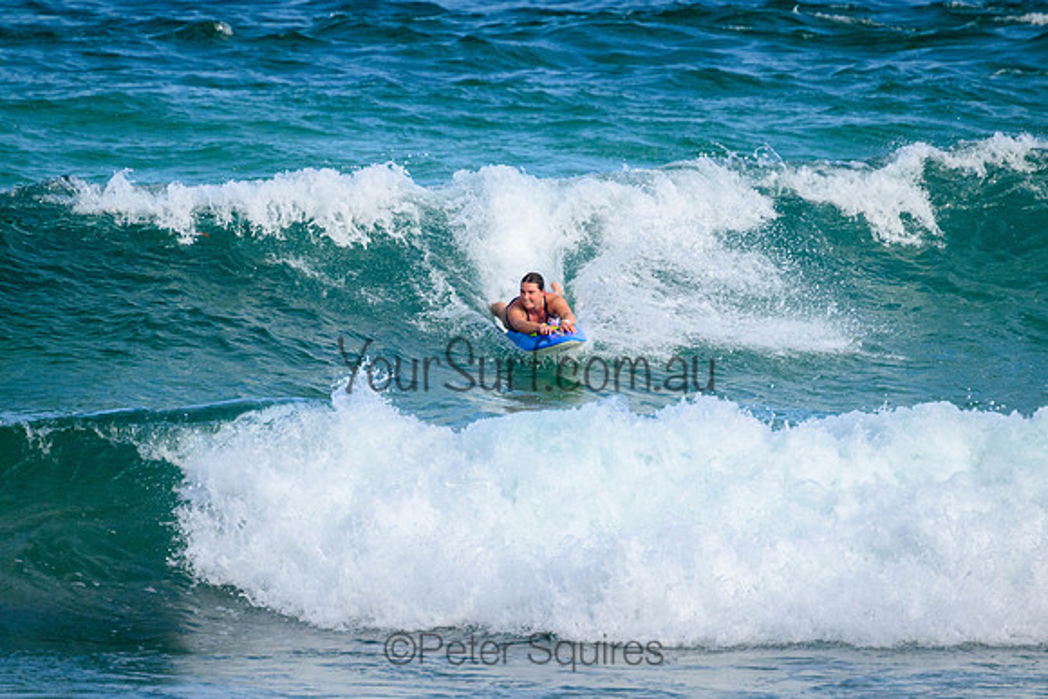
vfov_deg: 1.6
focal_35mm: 838
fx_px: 24393
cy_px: 350
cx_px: 549
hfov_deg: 2.5
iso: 1400
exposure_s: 1/2000
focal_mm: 800
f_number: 11
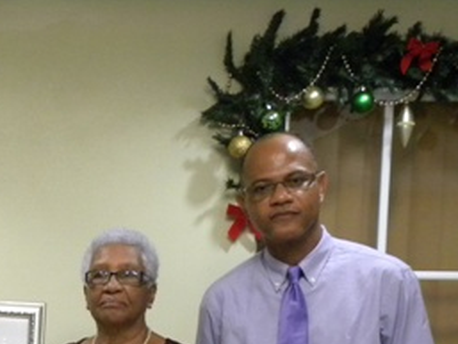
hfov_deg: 20.1
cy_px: 424
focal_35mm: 92
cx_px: -82
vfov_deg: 15.4
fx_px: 1218
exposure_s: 1/28.8
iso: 400
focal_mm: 6.6
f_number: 3.2
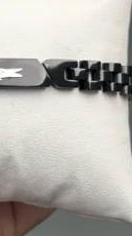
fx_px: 567
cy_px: 82
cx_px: -8
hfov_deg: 13.0
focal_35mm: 91
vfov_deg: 23.3
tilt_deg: -77.1
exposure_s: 1/786
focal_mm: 6.76
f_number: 1.78
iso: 80
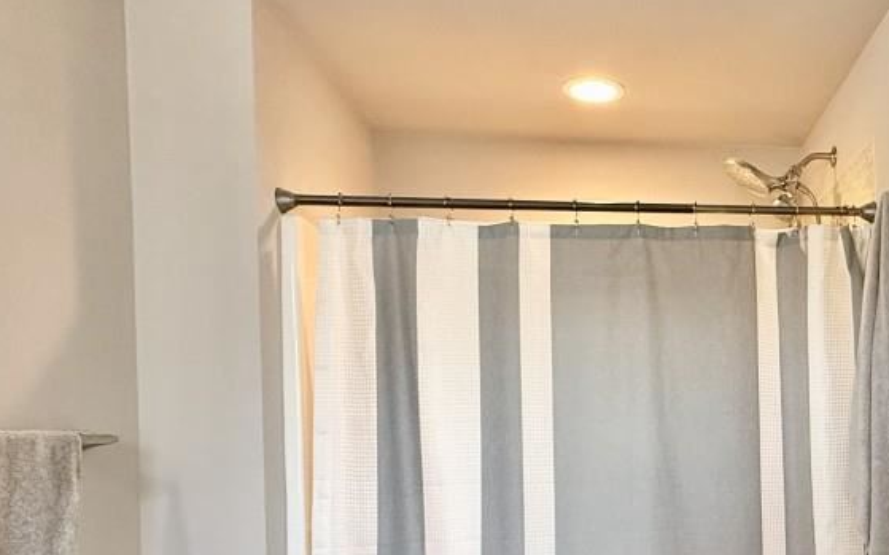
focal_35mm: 34
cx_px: 773
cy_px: 417
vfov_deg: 36.4
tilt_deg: +1.0
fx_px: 824
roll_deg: +2.2
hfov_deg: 51.2
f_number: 2.2
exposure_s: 1/120
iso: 320
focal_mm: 2.22
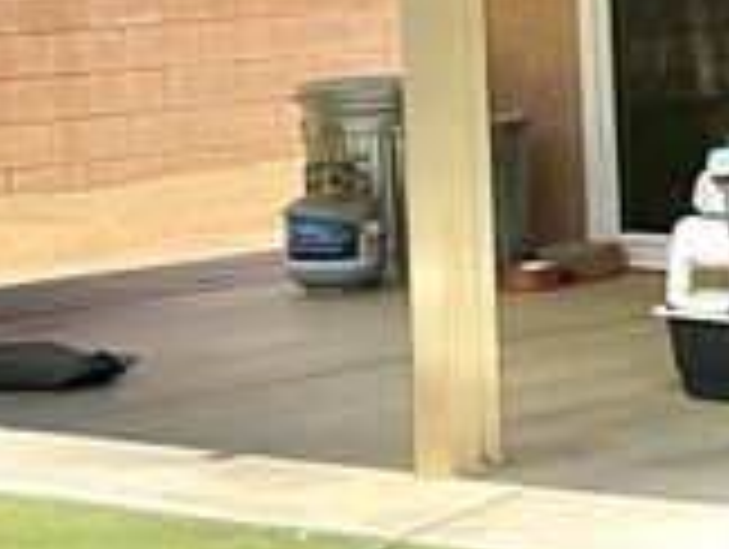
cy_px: 90
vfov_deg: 8.1
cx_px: 1818
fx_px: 3860
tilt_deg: -3.3
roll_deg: +2.1
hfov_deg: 9.5
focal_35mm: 183
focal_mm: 3
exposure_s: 1/1055
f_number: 1.8
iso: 25
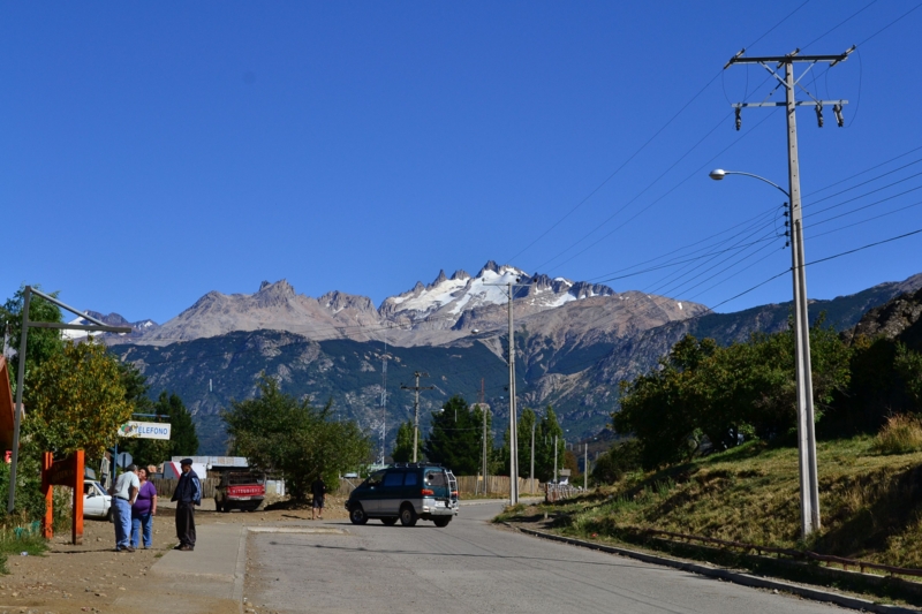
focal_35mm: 66
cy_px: 307
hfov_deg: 30.5
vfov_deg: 20.6
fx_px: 1690
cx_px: 461
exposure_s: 1/800
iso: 200
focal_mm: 44
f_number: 10
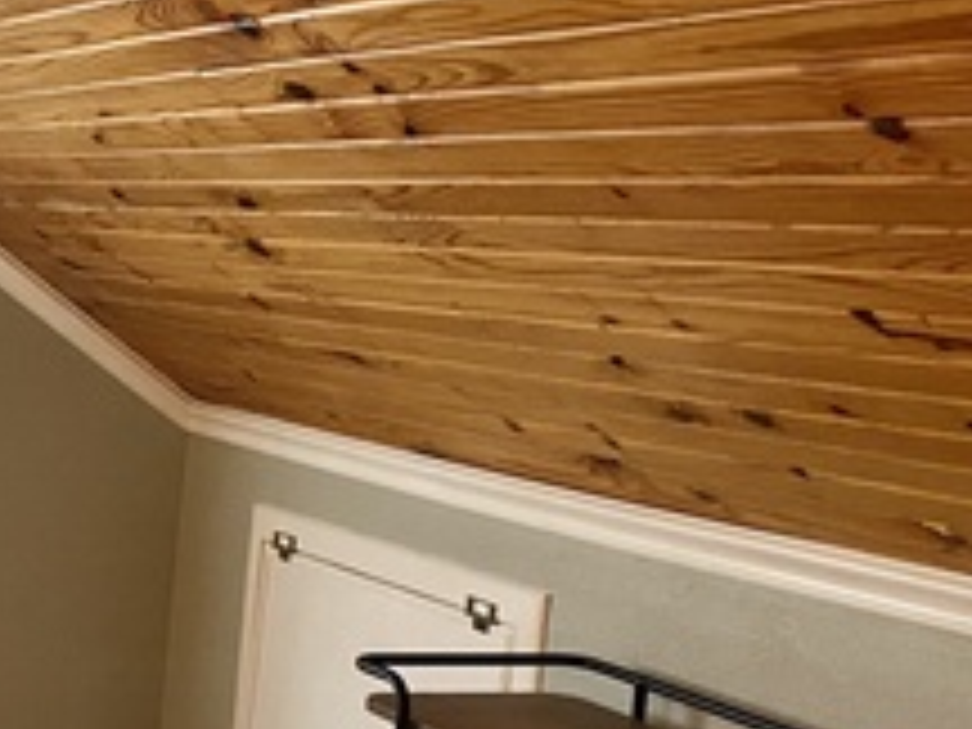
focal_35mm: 77
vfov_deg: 19.0
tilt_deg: -8.7
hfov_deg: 22.9
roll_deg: -2.4
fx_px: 2162
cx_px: -243
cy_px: 554
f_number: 1.8
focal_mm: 4.25
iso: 400
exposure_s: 1/40
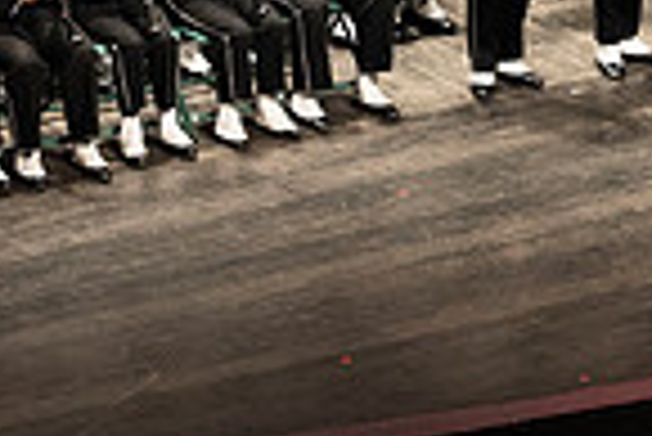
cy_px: -369
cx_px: 836
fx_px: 5076
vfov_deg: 4.9
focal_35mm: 280
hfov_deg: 7.3
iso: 2500
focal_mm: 70
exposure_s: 1/500
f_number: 2.8
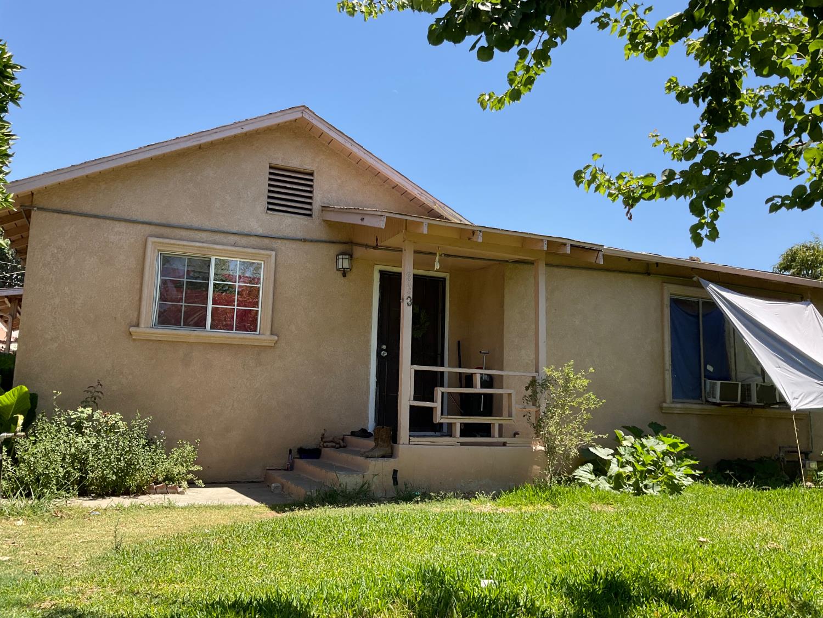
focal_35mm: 29
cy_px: 309
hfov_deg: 61.7
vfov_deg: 48.2
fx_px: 689
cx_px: 412
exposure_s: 1/1035
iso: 16
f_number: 1.8
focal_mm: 3
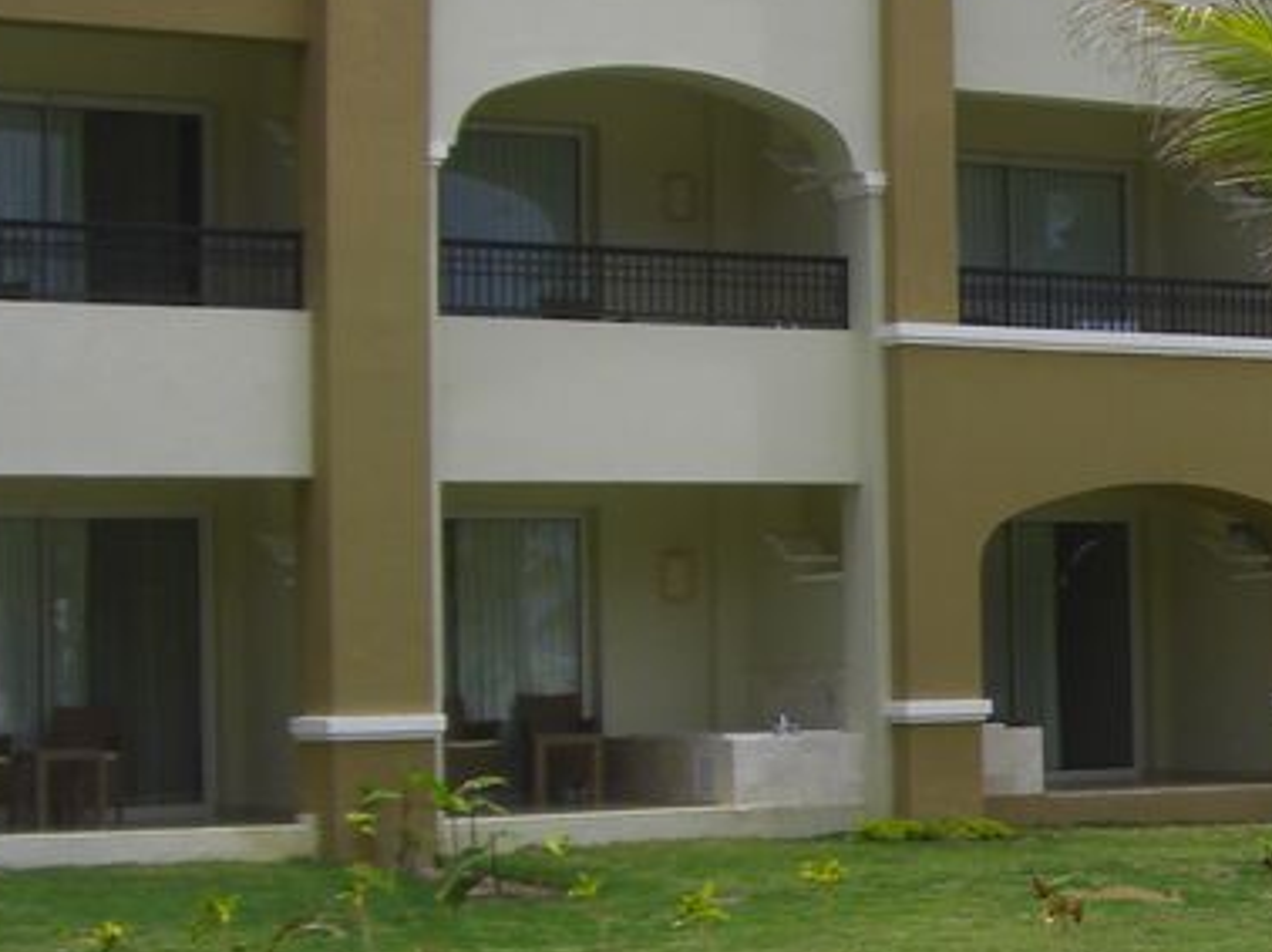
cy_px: 545
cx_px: 1619
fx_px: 3782
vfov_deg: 14.3
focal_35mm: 103
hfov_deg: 17.9
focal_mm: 6.2
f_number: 8
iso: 64
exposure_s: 1/200
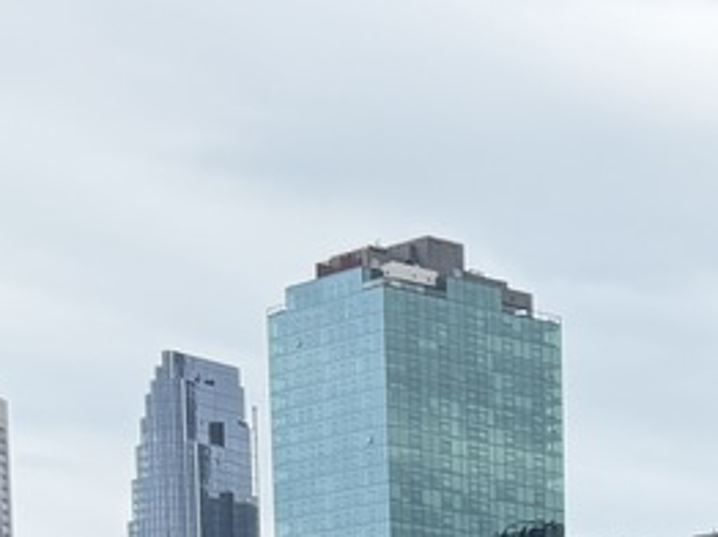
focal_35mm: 132
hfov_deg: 12.3
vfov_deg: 9.7
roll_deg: -1.9
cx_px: 1655
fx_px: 2735
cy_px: 1367
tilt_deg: -7.9
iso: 100
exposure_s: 1/2611
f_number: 1.78
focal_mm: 6.76
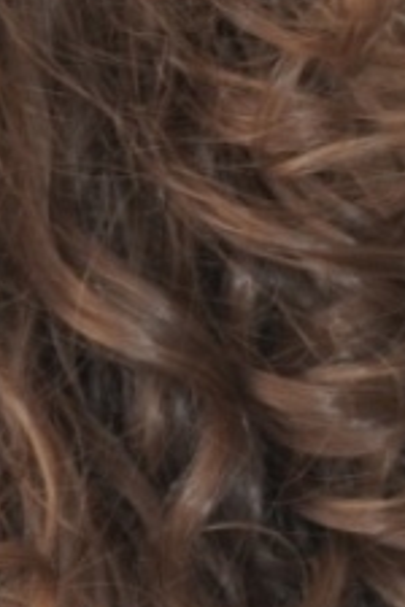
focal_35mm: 453
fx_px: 7644
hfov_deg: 3.0
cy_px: 104
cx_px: -446
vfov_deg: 4.5
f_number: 9
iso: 400
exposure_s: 1/60
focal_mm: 85
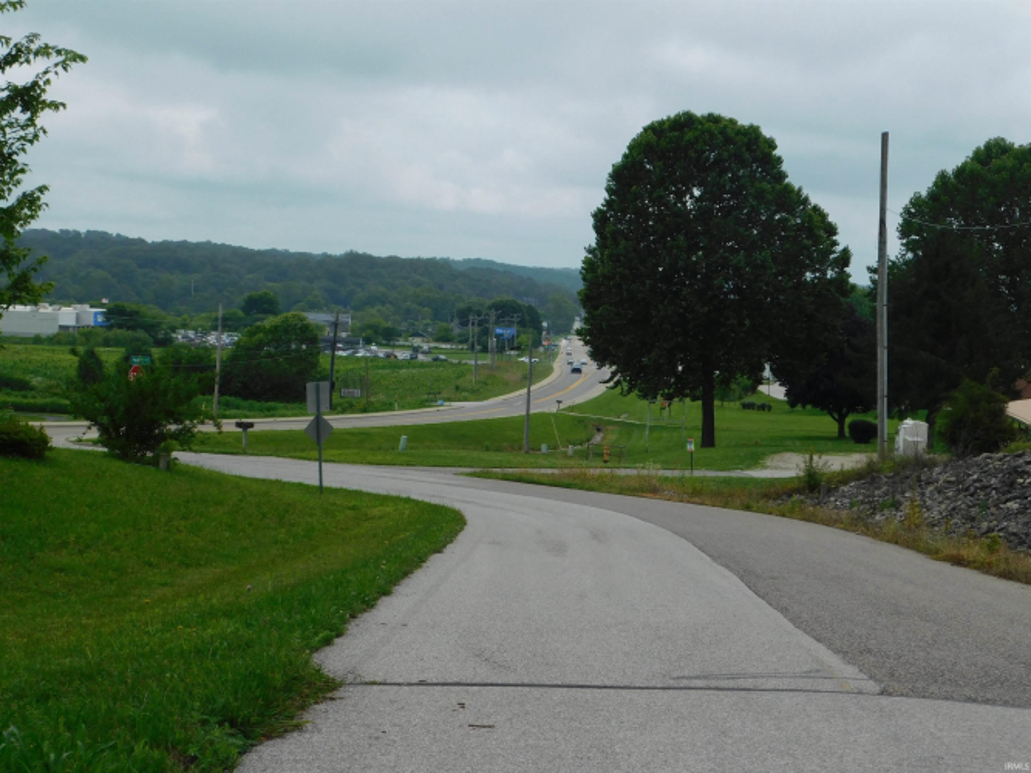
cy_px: 386
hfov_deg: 32.7
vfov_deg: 24.8
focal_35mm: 59
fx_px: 1757
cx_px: 516
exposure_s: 1/1000
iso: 125
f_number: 4
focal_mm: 10.4
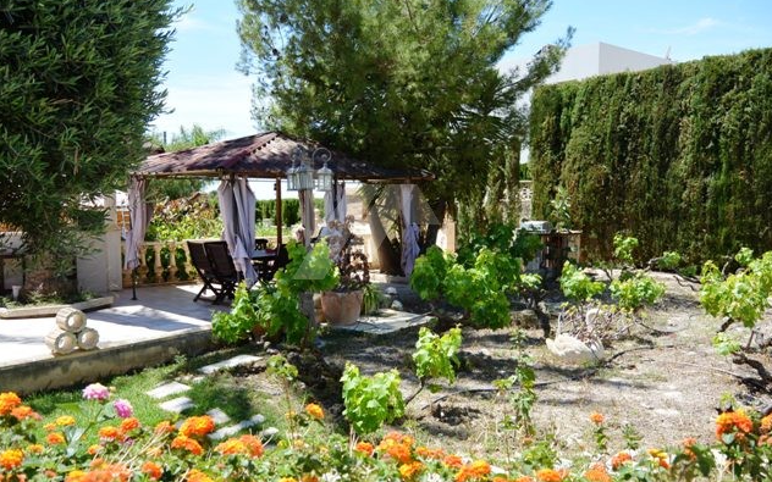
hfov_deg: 62.9
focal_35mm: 30
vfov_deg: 41.8
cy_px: 248
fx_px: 631
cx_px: 384
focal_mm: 11
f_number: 3.5
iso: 100
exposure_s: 1/640
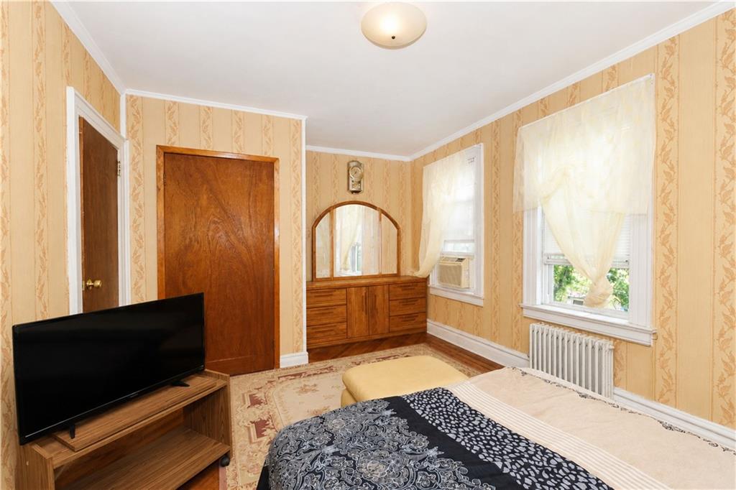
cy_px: 245
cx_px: 368
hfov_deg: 100.4
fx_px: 307
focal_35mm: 15
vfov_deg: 77.3
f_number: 8
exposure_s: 1/200
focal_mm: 10
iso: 1600
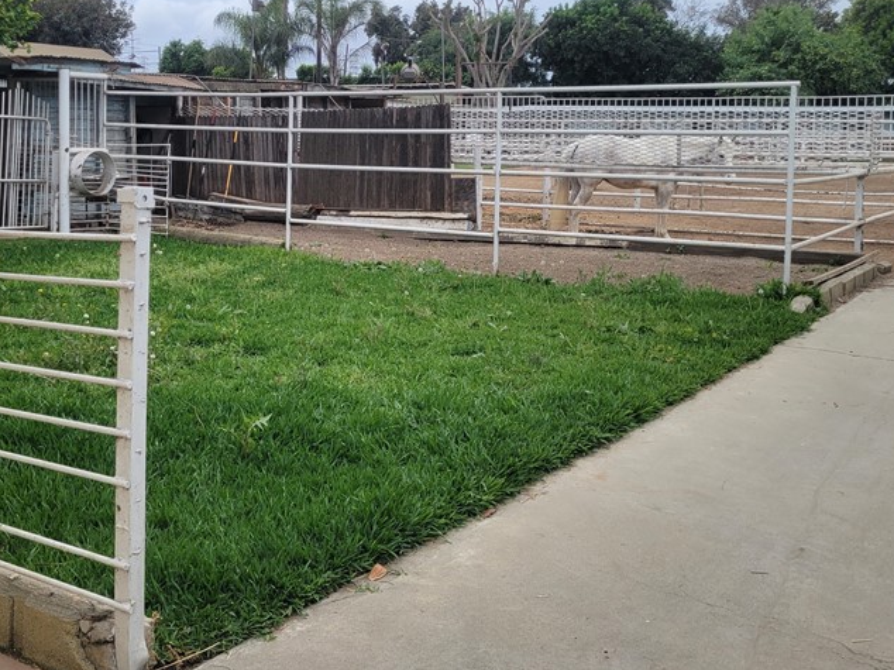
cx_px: 372
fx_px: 1084
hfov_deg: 44.6
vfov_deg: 33.9
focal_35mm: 42
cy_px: 210
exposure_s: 1/1186
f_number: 1.8
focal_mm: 5.4
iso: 40
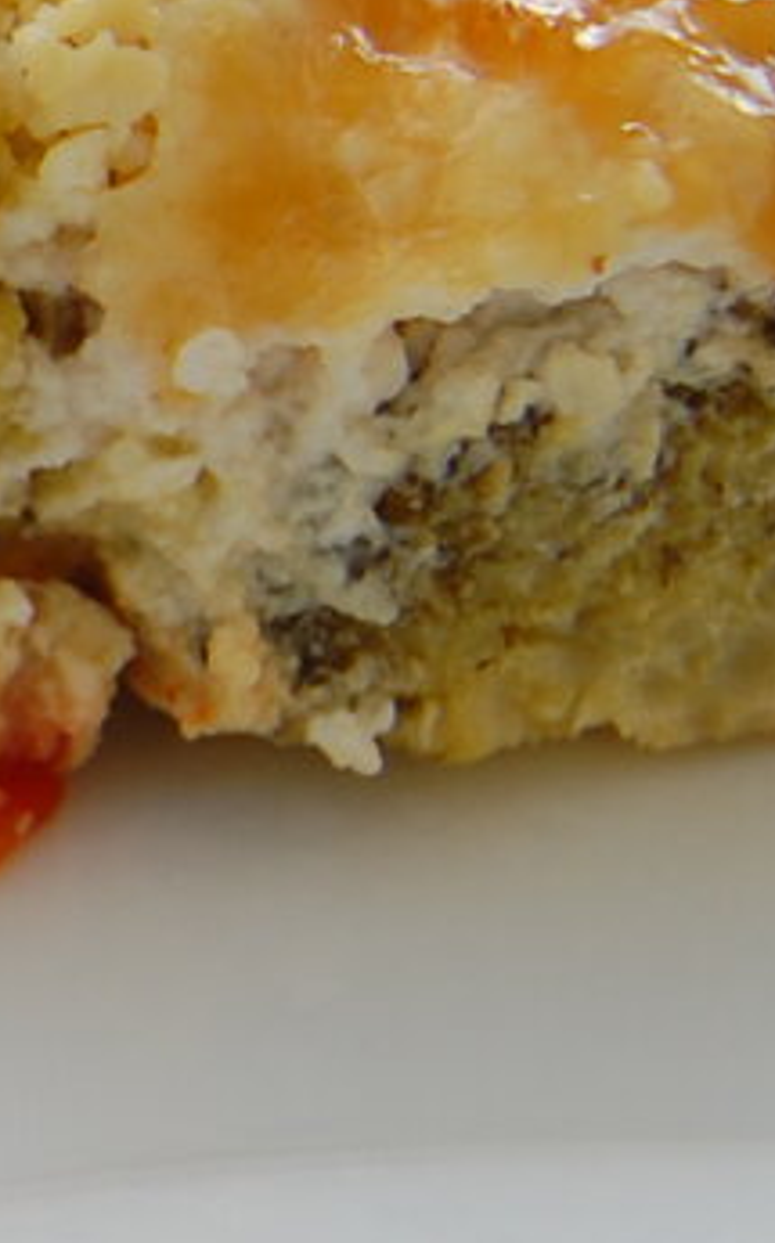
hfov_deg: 7.5
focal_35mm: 160
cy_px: 382
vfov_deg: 13.1
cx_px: -1226
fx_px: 5418
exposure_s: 1/125
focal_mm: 24
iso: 200
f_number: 5.6
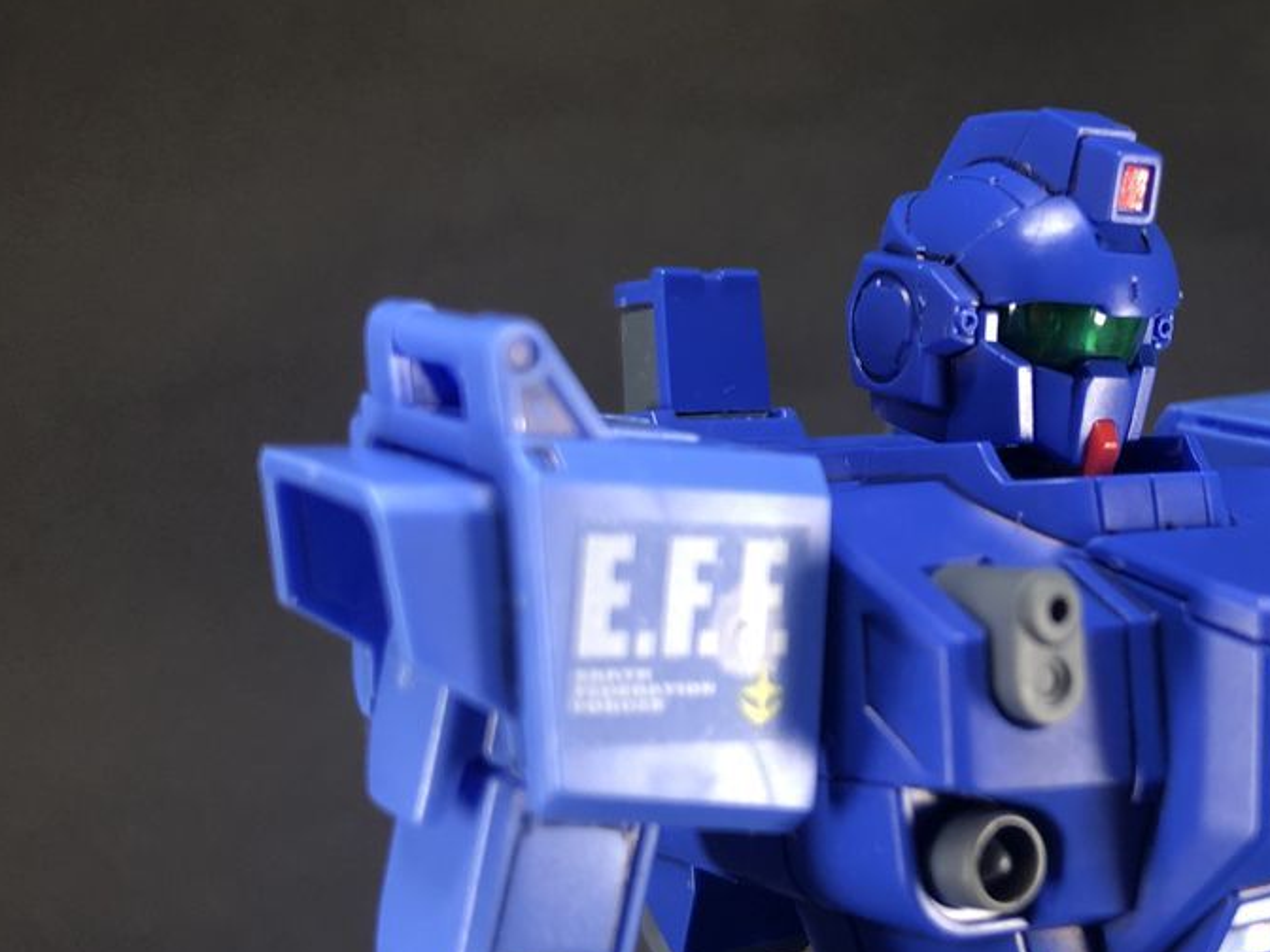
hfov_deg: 37.0
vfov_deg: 29.1
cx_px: 992
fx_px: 1834
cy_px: 436
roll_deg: +1.0
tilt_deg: -5.1
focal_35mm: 50
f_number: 1.8
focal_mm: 3.99
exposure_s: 1/20
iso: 40
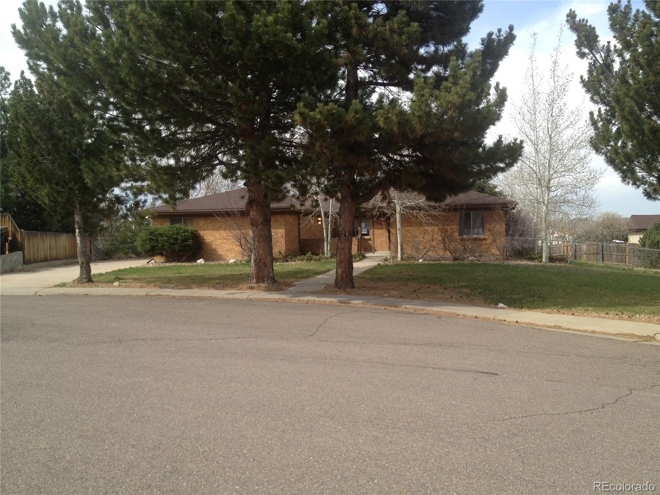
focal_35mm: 35
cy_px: 248
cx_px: 330
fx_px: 667
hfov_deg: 52.6
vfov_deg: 40.7
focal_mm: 4.28
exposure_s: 1/824
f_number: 2.4
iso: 50
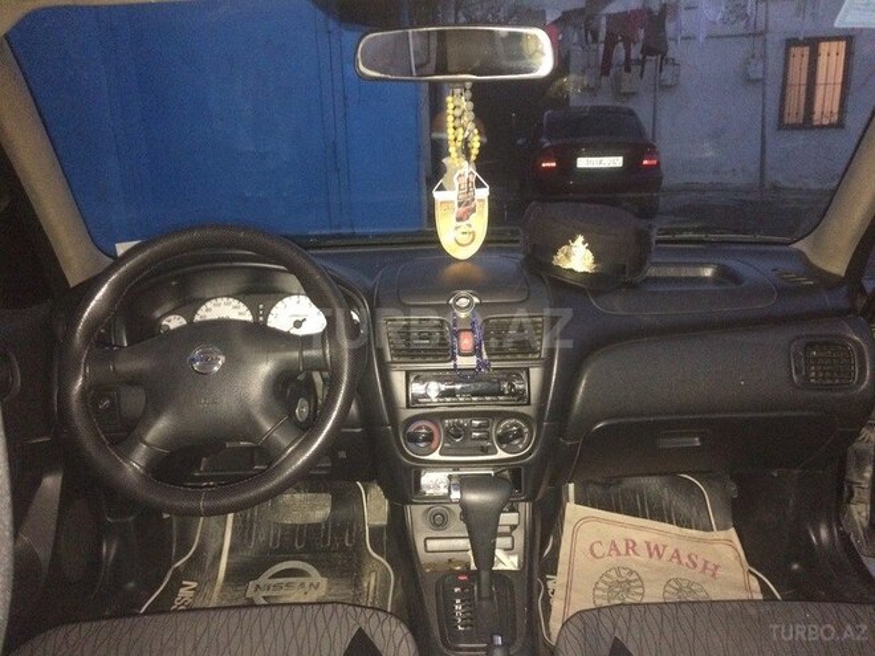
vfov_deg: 48.2
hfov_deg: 61.7
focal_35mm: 29
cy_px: 328
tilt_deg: -17.5
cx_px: 438
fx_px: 733
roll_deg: -0.9
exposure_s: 1/17
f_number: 2.2
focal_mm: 4.15
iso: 800
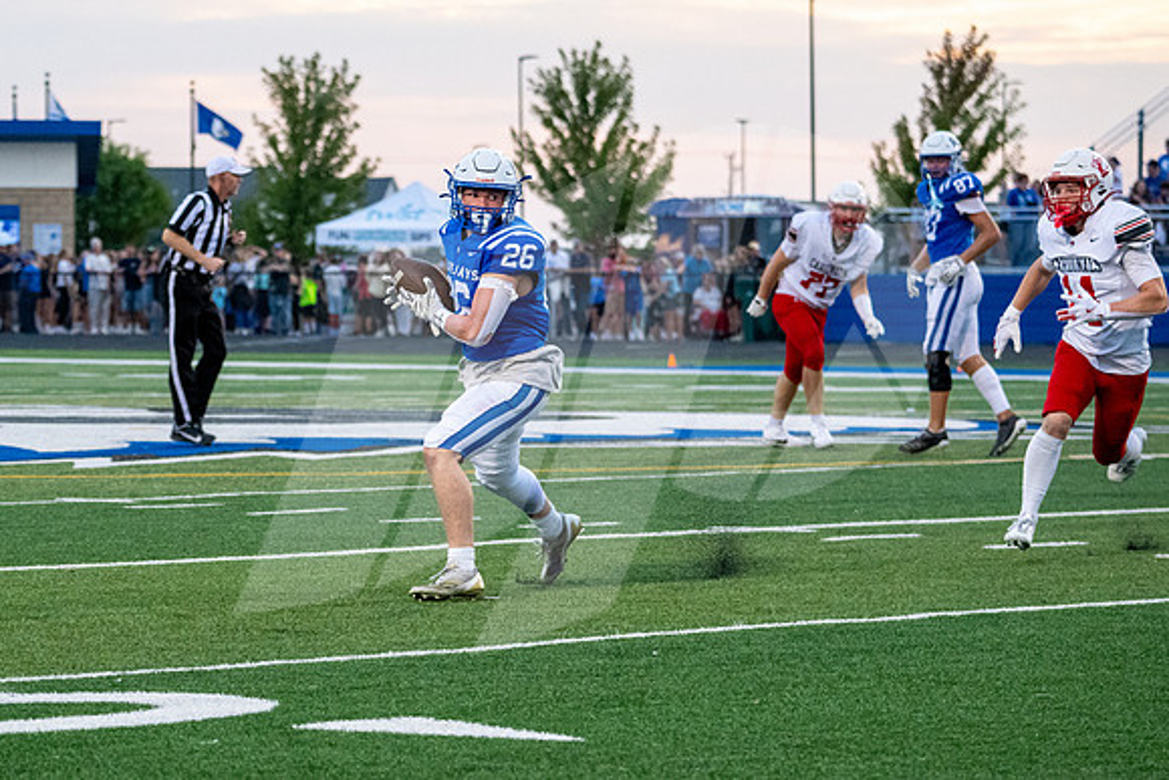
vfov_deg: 7.7
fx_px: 5817
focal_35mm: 179
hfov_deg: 11.5
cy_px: 399
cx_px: 446
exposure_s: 1/1250
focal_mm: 130
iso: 5000
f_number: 4.8
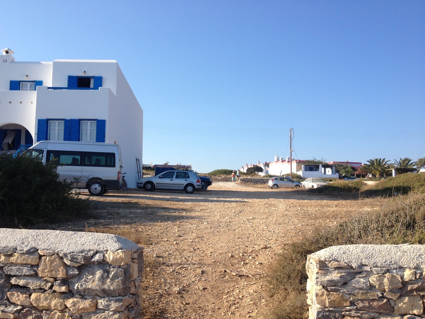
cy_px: 160
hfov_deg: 52.6
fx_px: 430
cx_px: 212
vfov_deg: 40.7
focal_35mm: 35
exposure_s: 1/1284
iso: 50
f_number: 2.4
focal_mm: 4.28
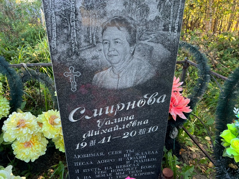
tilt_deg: -21.4
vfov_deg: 53.1
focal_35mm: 26
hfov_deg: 67.3
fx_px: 180
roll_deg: +0.5
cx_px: 120
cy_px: 90
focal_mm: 5.7
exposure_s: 1/177
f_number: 1.5
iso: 40
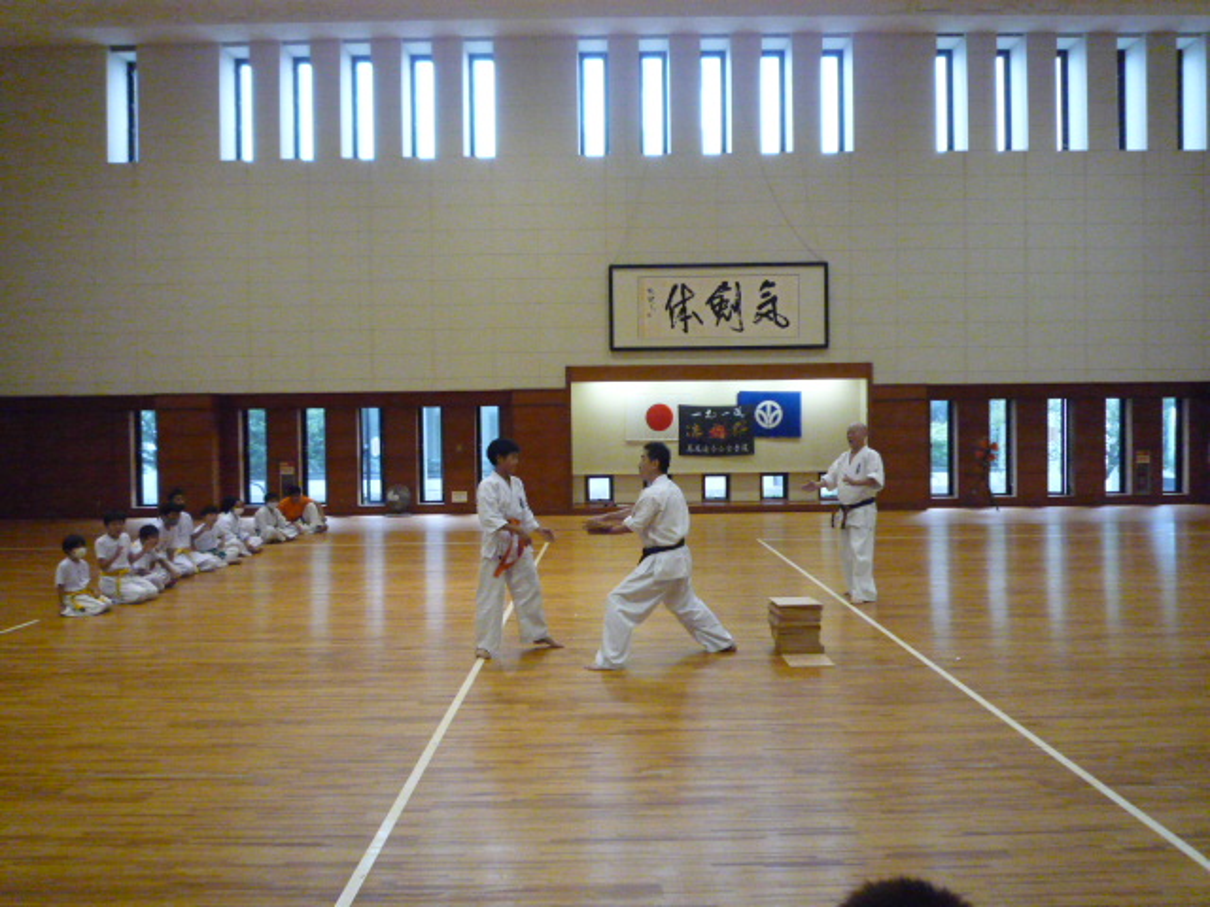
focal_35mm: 25
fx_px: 874
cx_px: 605
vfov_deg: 54.9
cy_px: 454
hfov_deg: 69.4
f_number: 2.8
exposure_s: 1/160
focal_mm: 4.4
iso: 800
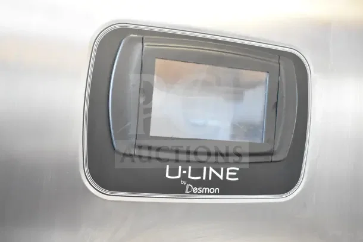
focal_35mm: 44
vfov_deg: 30.9
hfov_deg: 45.0
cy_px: 121
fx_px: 439
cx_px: 182
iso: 6400
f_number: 5.6
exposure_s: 1/125
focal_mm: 29
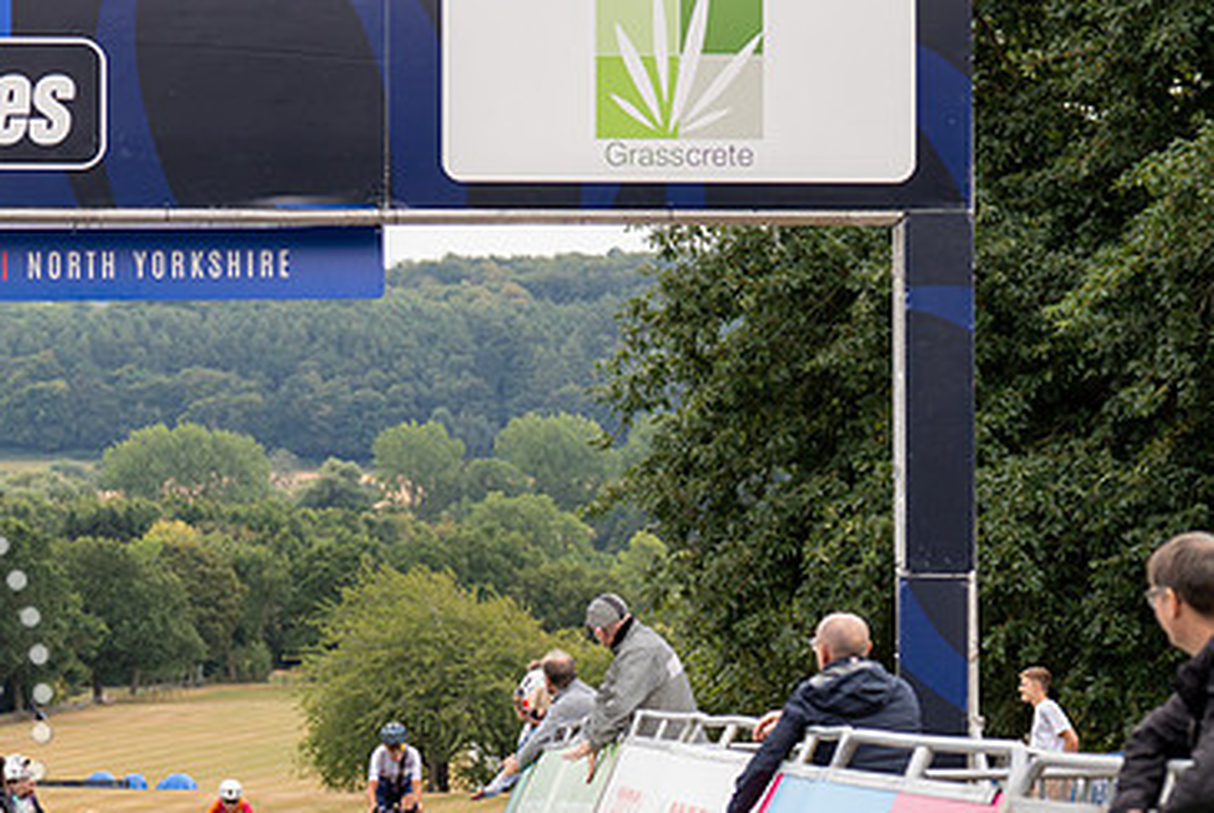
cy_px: 556
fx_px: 5672
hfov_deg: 12.2
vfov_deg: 8.2
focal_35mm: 168
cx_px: 369
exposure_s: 1/1000
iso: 250
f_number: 3.5
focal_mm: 70
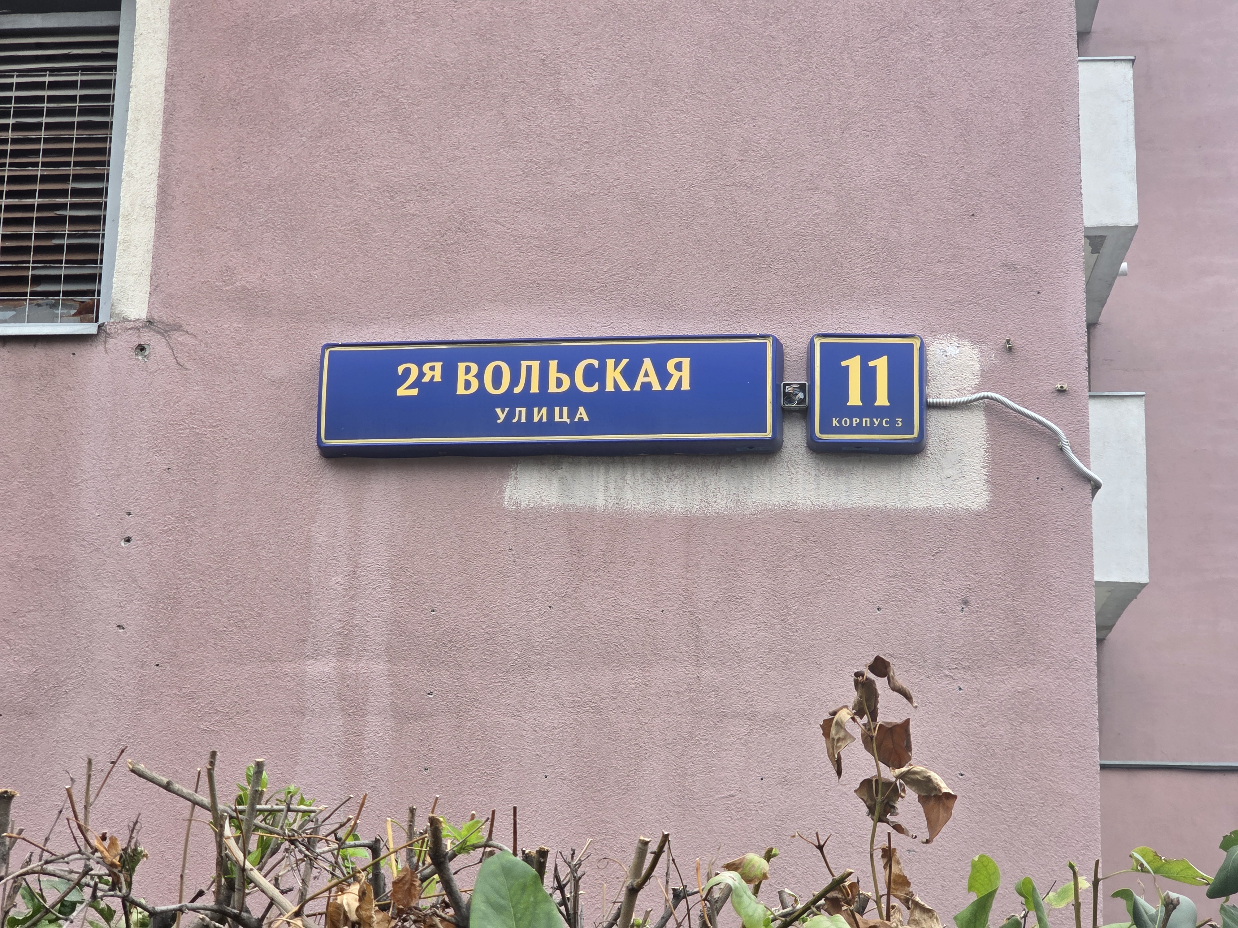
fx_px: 2468
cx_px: 619
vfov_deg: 21.3
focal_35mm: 69
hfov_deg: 28.2
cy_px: 464
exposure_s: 1/224
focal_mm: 7
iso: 25
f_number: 2.4
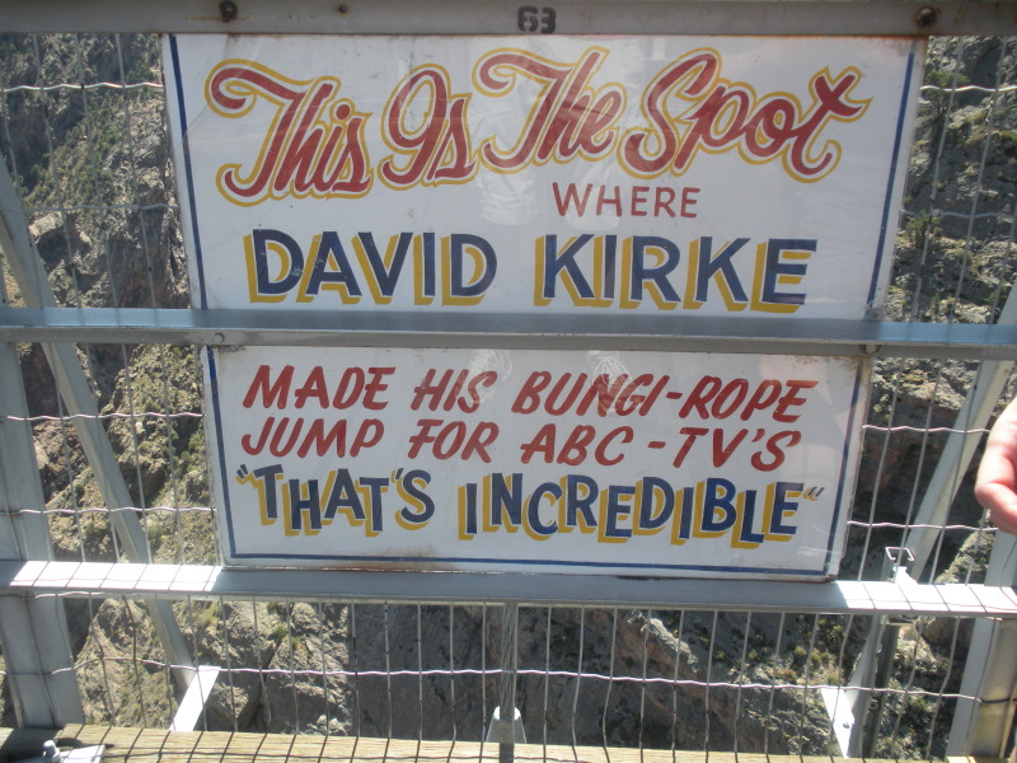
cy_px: 382
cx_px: 508
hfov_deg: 51.4
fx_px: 1058
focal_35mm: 36
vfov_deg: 39.7
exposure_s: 1/257
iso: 64
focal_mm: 6.3
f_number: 3.5
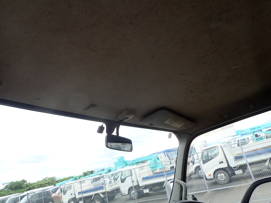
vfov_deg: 54.9
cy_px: 102
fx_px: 196
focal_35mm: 25
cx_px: 136
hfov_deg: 69.4
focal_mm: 4.5
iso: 100
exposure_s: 1/125
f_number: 2.8
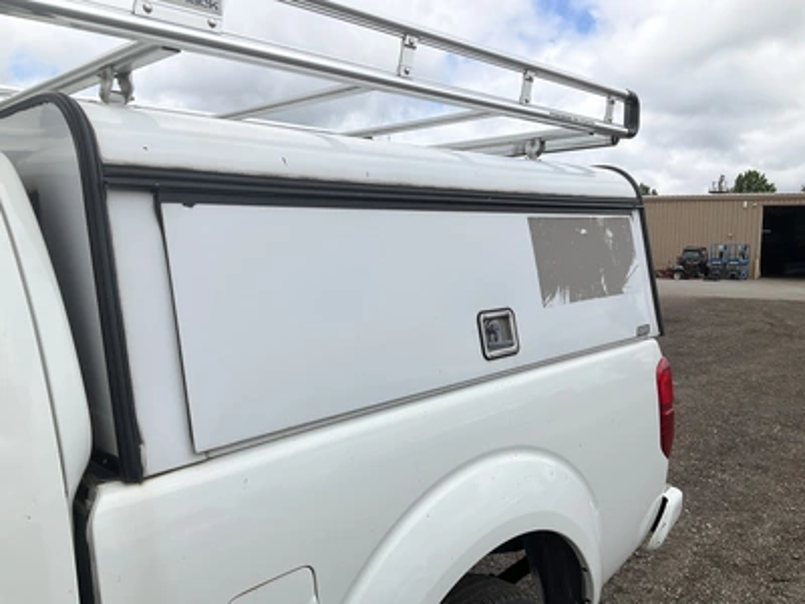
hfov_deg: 61.7
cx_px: 402
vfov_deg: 48.2
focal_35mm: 29
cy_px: 302
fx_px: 674
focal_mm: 3
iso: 25
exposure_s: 1/2320
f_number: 1.8
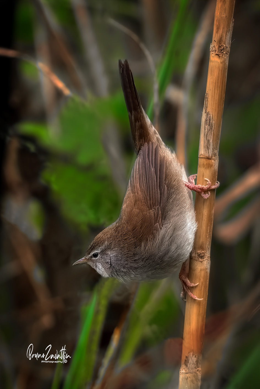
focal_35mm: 360
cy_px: 194
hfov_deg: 3.8
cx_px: 130
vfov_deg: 5.7
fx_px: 3899
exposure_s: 1/1000
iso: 2000
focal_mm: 360
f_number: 5.6
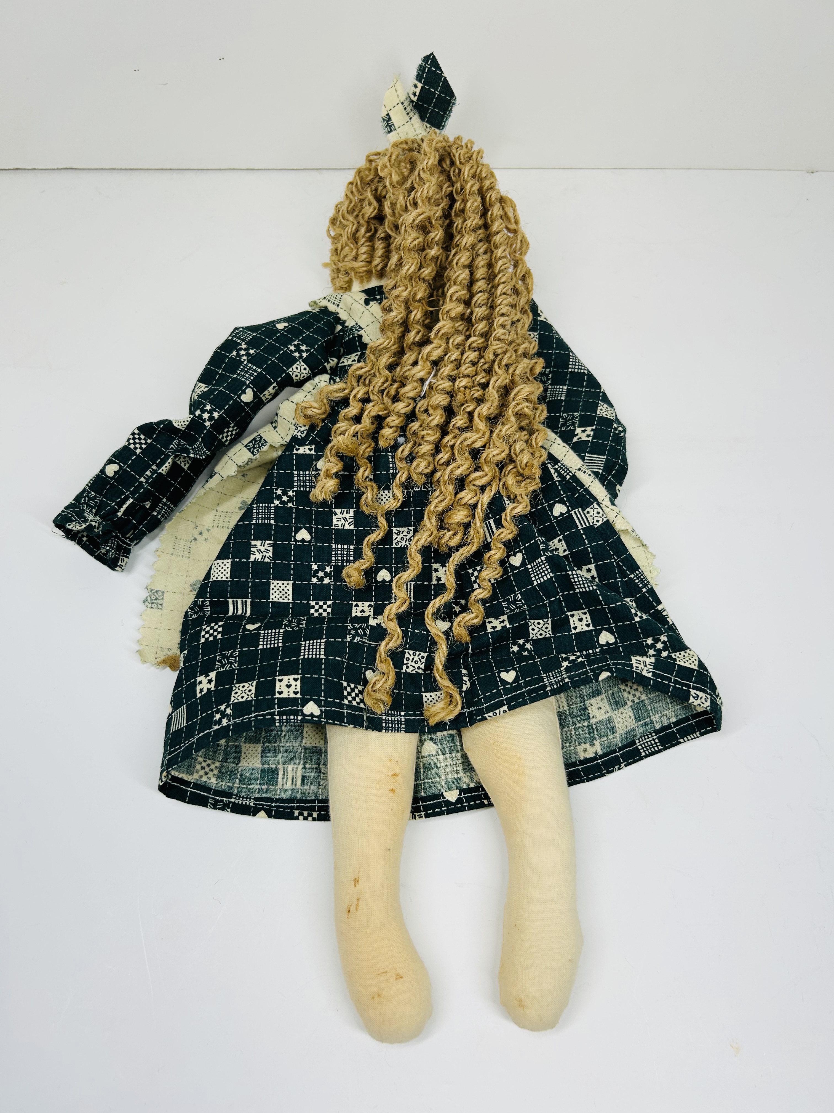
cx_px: 417
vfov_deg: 67.3
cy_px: 556
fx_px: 835
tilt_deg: -64.5
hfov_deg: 53.1
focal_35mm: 26
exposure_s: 1/866
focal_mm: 5.7
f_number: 1.5
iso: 50
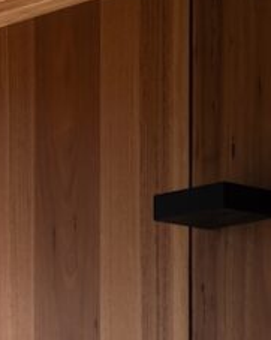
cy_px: 628
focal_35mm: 194
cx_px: -64
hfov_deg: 7.9
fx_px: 1949
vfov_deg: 9.5
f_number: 11
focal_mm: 55.5
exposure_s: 1/25
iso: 100
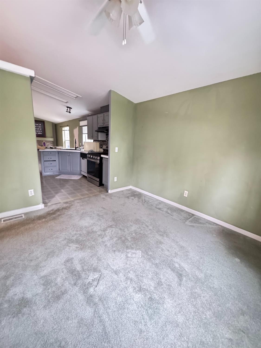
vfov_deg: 102.1
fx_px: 141
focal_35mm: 14
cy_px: 174
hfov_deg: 85.7
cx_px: 130
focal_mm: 2.22
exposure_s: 1/40
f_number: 2.2
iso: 1600
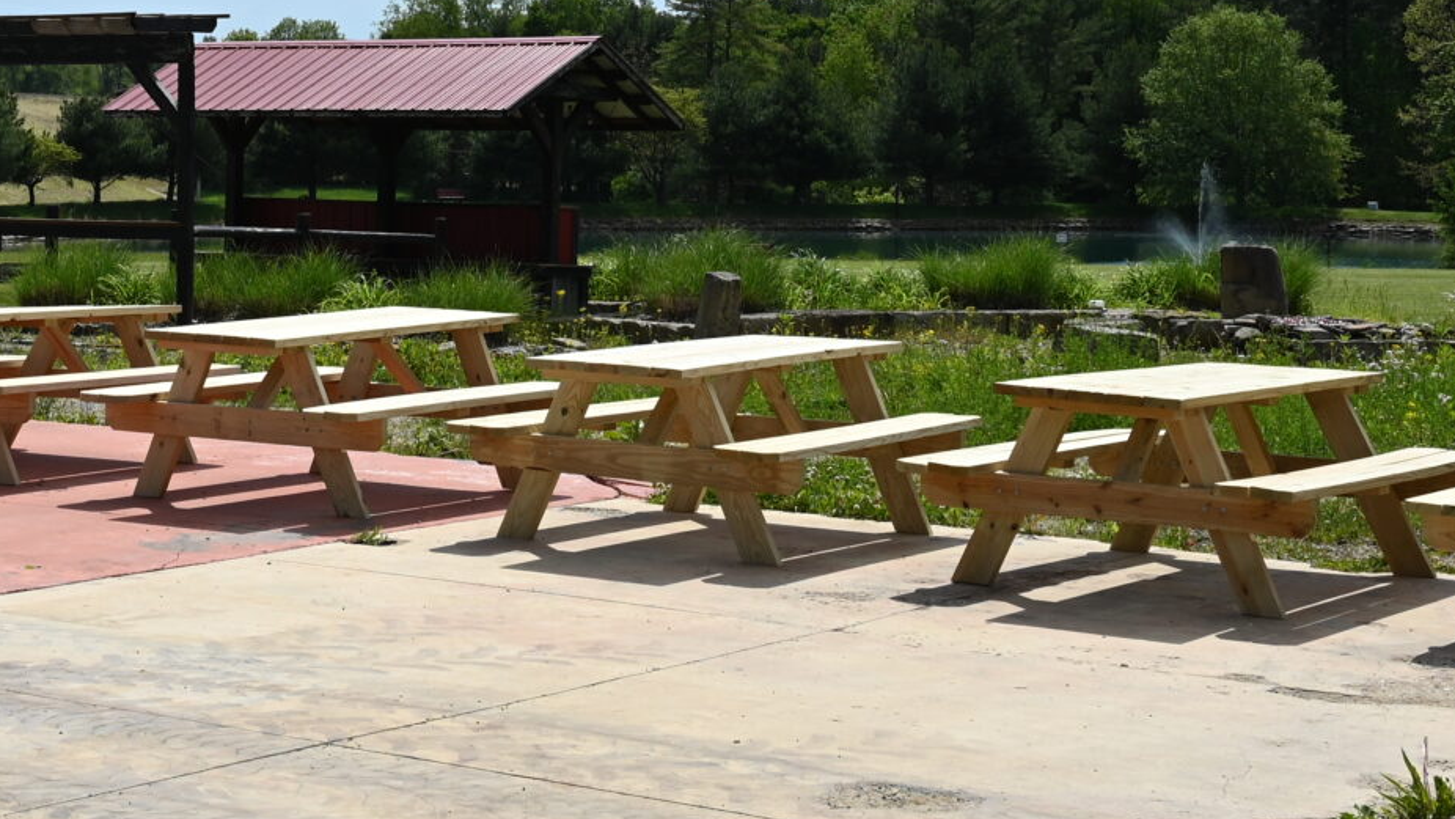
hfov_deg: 24.9
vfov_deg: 14.2
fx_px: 3241
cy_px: 53
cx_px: 297
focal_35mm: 84
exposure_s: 1/320
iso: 100
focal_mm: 29
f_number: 9
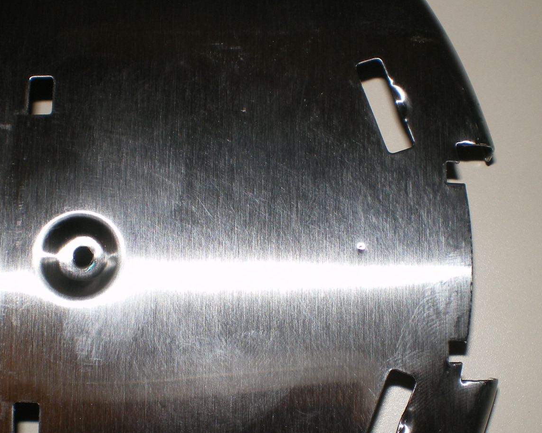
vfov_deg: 29.1
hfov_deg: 35.9
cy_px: 238
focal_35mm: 52
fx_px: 834
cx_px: 220
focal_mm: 6.3
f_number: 4.6
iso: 64
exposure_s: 1/30
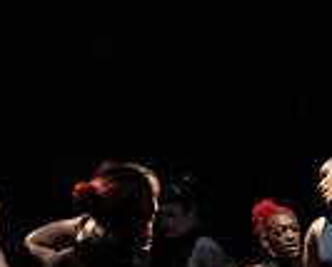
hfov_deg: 6.3
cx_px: 296
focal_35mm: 304
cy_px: 203
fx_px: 2994
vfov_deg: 5.1
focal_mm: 50
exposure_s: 1/320
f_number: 3.5
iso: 6400
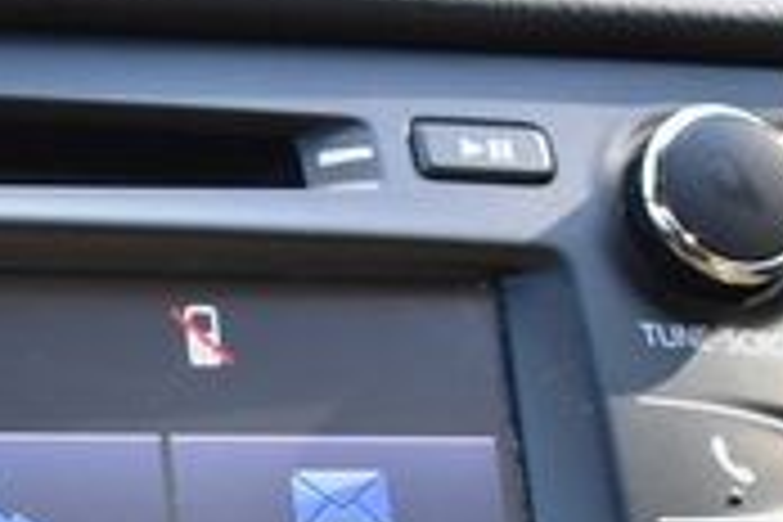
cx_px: -234
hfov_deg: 11.7
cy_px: 457
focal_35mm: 171
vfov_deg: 8.0
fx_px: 3715
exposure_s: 1/200
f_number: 4.2
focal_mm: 31
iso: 800
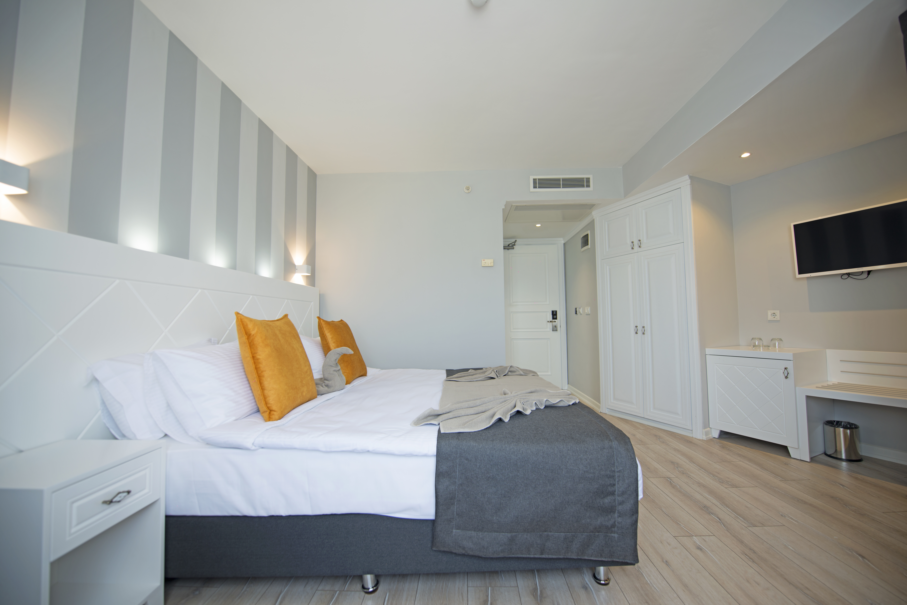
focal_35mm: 14
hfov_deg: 104.2
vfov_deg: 81.2
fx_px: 353
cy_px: 302
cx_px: 454
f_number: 3.2
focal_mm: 14
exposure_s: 1/30
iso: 100
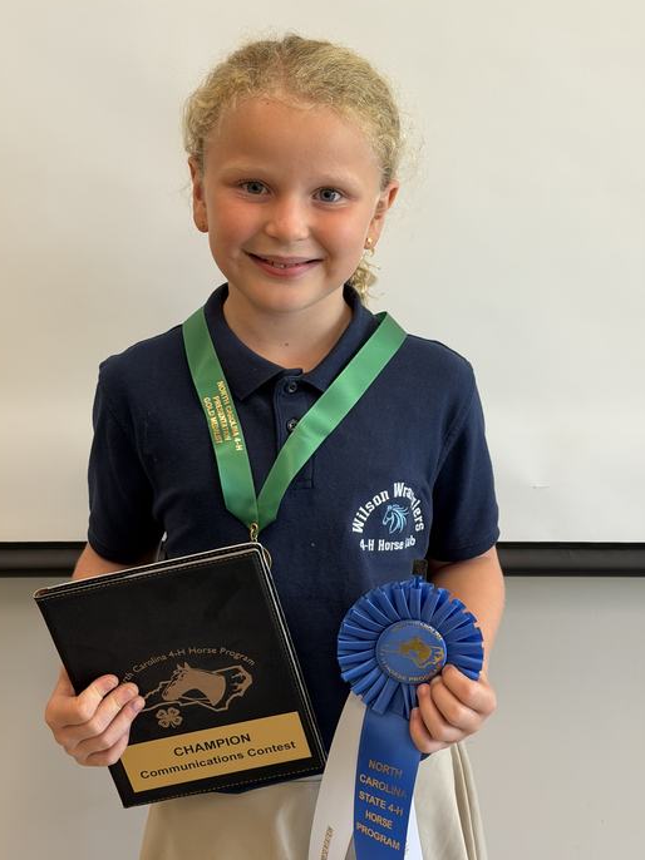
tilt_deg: -12.7
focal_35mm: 49
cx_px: 317
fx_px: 1218
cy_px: 426
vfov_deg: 38.9
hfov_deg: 29.7
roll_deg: +0.2
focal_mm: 6.76
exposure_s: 1/60
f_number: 1.78
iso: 80
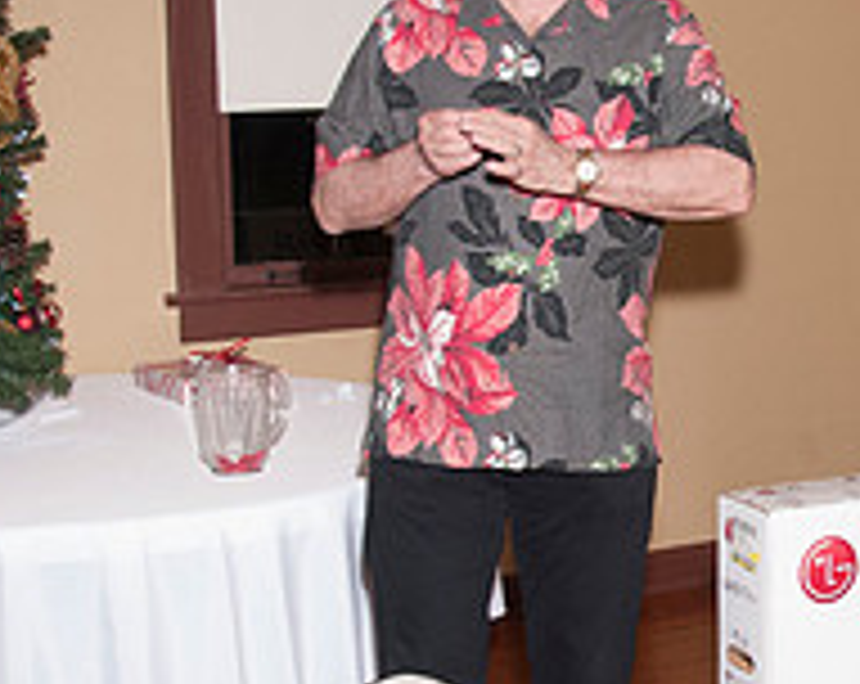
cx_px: 806
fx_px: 1956
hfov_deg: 24.0
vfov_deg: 19.8
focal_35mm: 77
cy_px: 340
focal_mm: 18
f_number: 5.6
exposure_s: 1/80
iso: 800
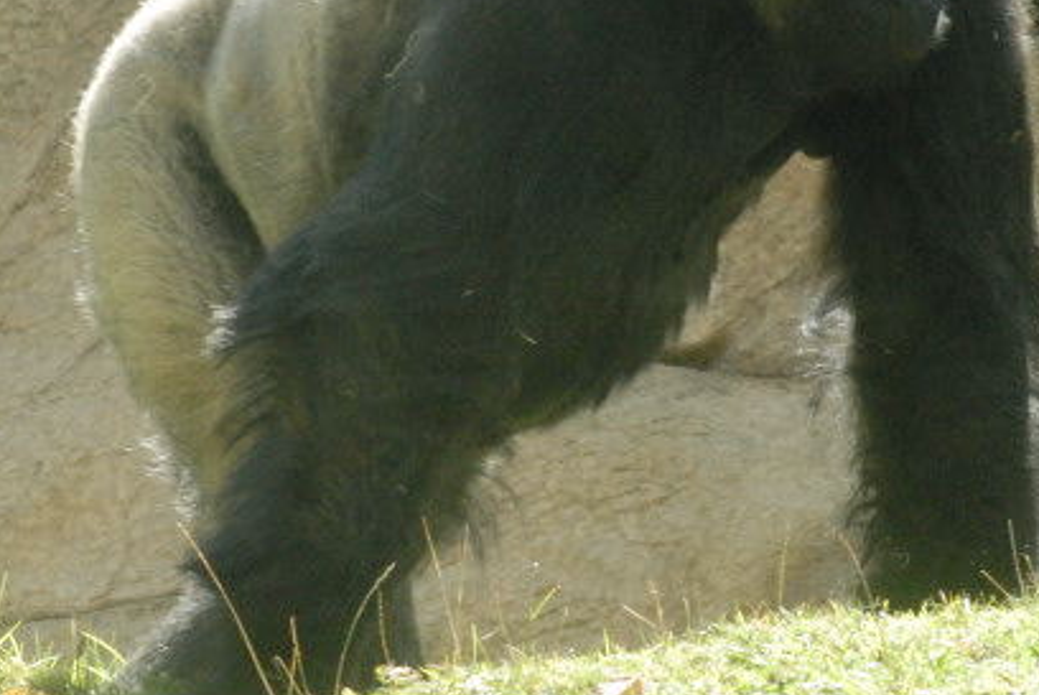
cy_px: 182
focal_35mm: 485
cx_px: 563
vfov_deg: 2.8
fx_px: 14012
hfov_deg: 4.2
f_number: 19
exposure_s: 1/90
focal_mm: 165
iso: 1600
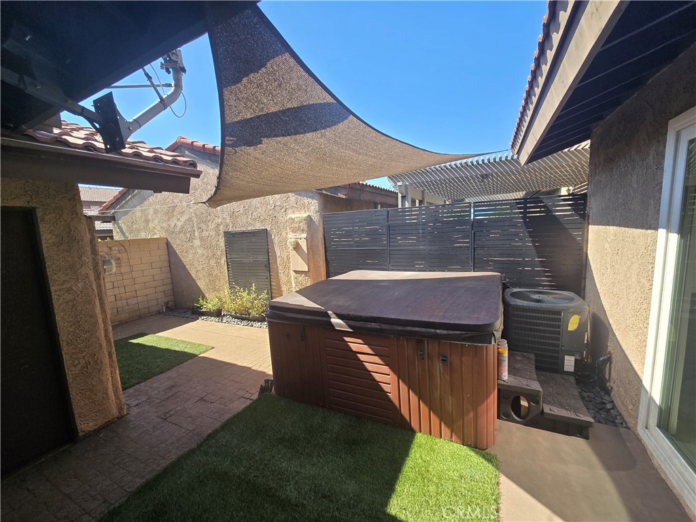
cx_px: 348
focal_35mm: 13
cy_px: 261
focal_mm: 2.2
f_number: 2.2
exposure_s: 1/730
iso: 50
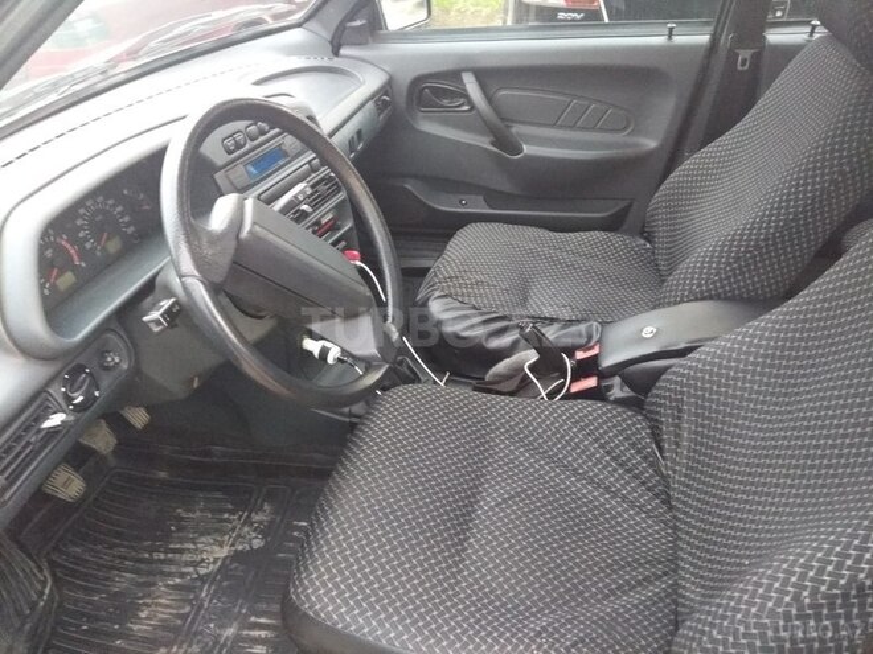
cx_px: 436
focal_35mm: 21
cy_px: 327
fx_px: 530
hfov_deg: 79.0
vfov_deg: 63.4
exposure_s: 1/33
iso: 926
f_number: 2
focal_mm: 3.57
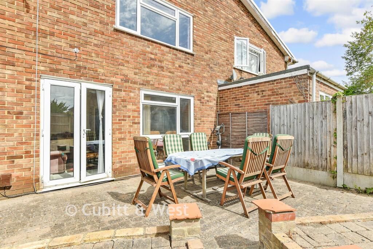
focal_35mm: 17
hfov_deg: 93.3
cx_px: 186
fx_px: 176
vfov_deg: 70.5
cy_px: 124
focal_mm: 11.5
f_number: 8
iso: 160
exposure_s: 1/160
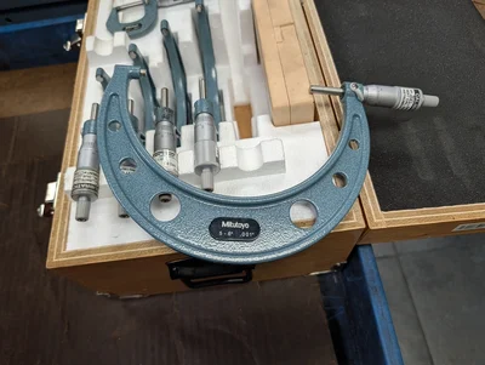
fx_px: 337
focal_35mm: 24
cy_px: 182
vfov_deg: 56.9
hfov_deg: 71.5
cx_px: 242
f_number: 1.68
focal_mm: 6.9
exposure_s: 1/120
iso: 95
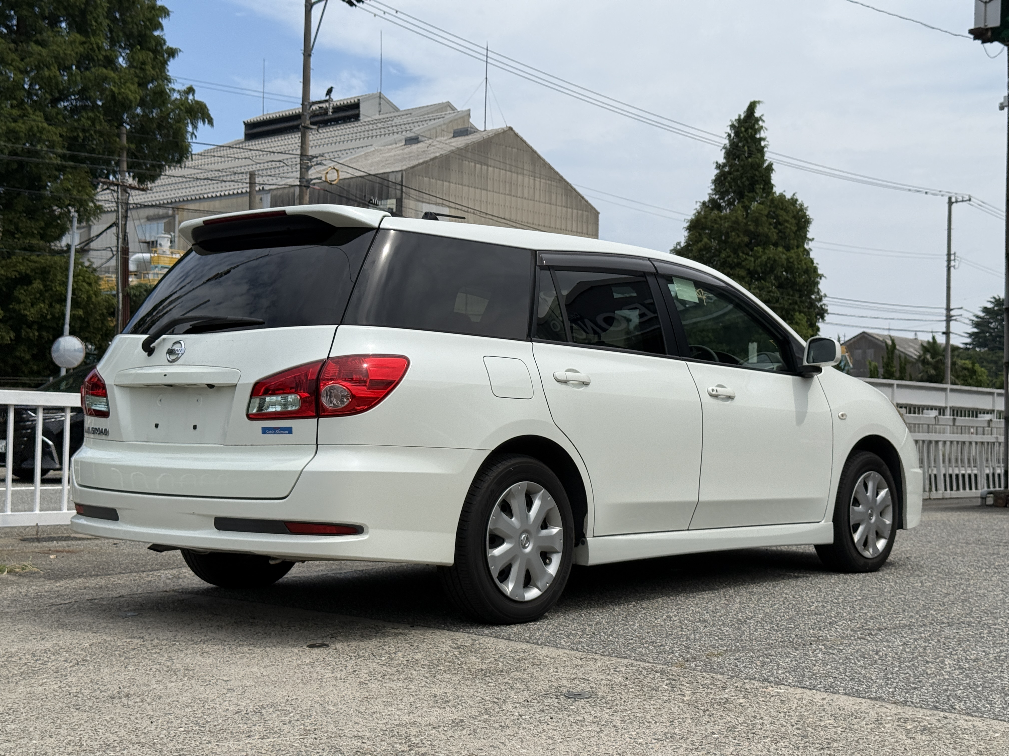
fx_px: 1399
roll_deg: -1.1
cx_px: 504
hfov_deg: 39.7
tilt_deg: +2.2
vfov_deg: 30.3
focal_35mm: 48
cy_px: 378
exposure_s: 1/6024
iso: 64
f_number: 1.78
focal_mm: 6.76
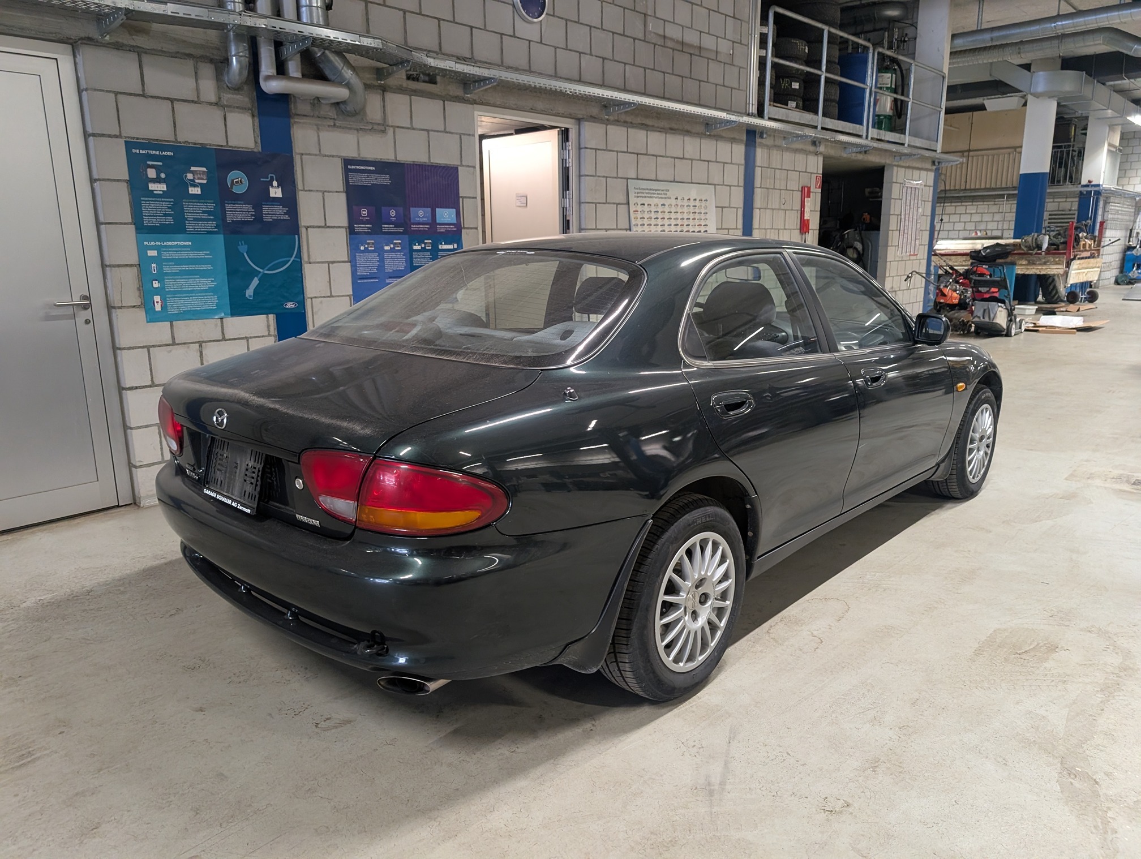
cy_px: 430
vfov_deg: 56.9
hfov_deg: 71.5
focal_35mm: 24
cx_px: 570
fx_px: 792
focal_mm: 6.9
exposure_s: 1/212
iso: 855
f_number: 1.68
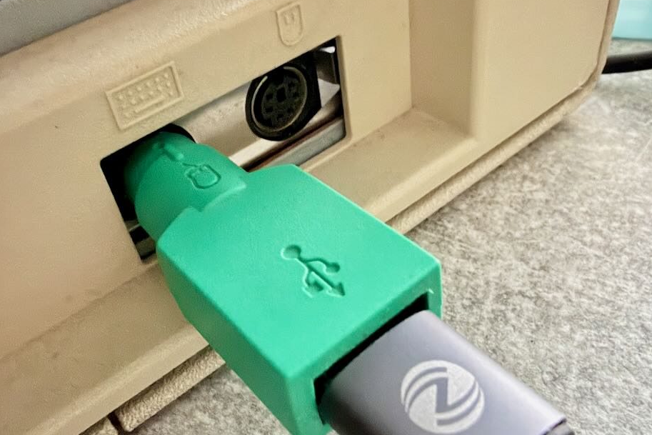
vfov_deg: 37.7
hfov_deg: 54.4
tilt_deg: -43.2
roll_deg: +9.3
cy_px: 264
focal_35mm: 35
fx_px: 634
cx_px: 318
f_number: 2.2
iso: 640
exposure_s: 1/7
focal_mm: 2.22
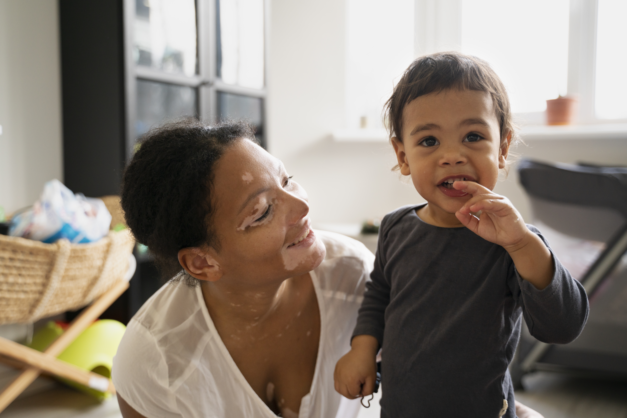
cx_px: 314
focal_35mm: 39
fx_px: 679
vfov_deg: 34.2
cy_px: 209
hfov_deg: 49.5
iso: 500
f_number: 2.8
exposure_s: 1/250
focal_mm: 39
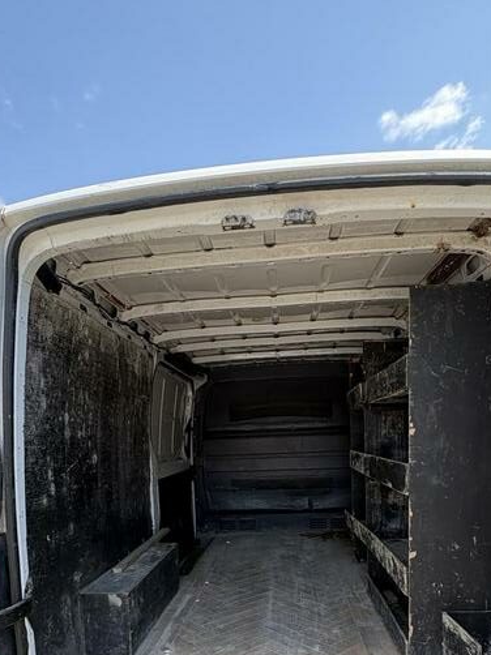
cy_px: 498
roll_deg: +1.6
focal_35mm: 25
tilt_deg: -4.8
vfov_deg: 64.8
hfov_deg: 54.8
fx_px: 473
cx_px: 235
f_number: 2.2
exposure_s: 1/144
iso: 64
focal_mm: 2.22
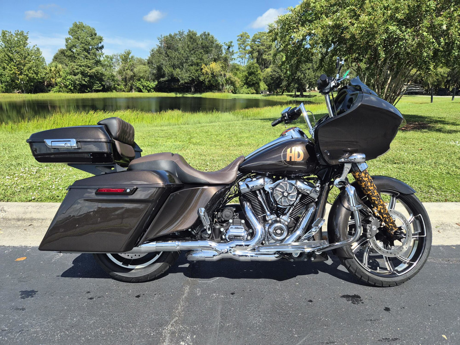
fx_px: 306
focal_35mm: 23
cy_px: 172
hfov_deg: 73.9
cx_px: 230
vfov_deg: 58.9
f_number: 1.8
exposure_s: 1/3496
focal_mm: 5.4
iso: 80
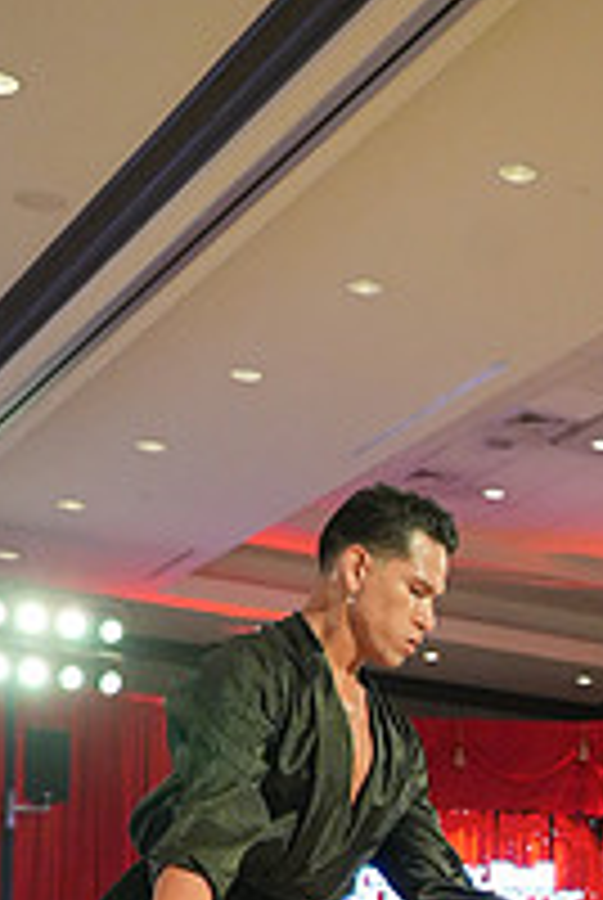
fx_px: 2103
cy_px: 1143
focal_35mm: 84
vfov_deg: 21.9
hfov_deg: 15.7
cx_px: 740
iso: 4000
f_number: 4
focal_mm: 29
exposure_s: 1/400
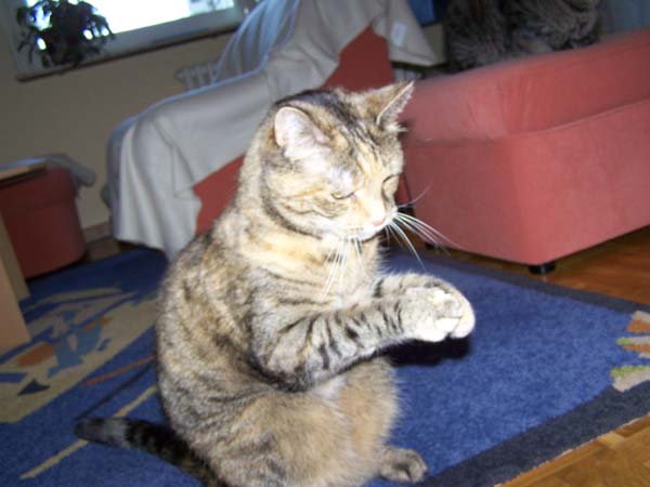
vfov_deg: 37.7
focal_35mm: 38
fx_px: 714
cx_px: 325
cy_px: 244
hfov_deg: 49.0
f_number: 2.8
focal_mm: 6.3
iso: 160
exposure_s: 1/60
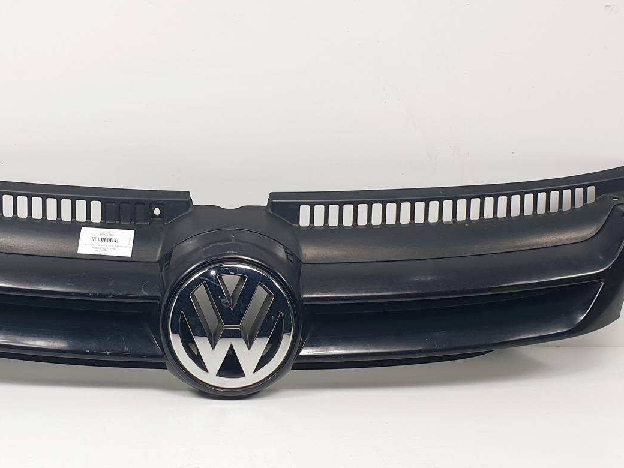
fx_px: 649
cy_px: 250
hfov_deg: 50.7
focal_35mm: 36
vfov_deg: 39.6
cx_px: 224
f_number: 2.4
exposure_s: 1/244
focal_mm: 4.3
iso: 50
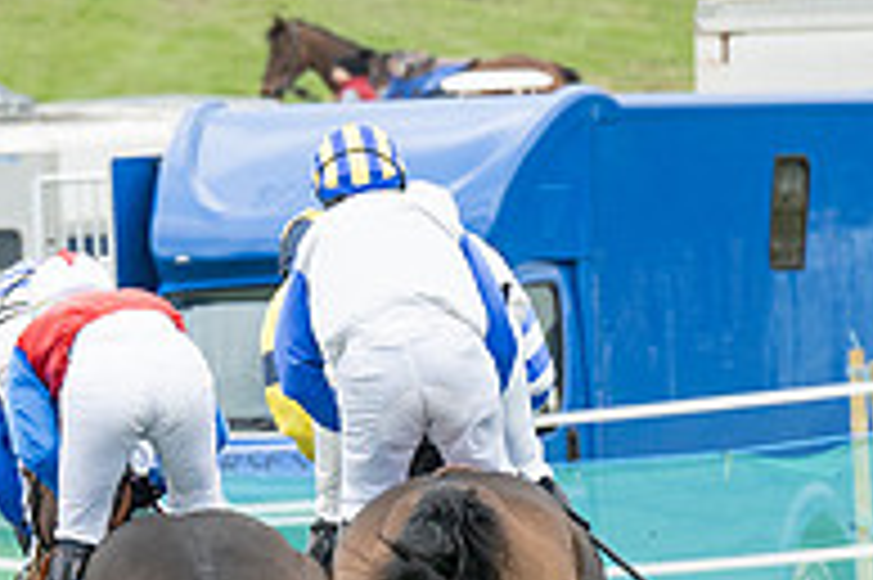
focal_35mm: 1273
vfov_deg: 1.1
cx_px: 457
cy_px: 829
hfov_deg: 1.6
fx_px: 30843
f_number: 5
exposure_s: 1/800
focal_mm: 200
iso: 400
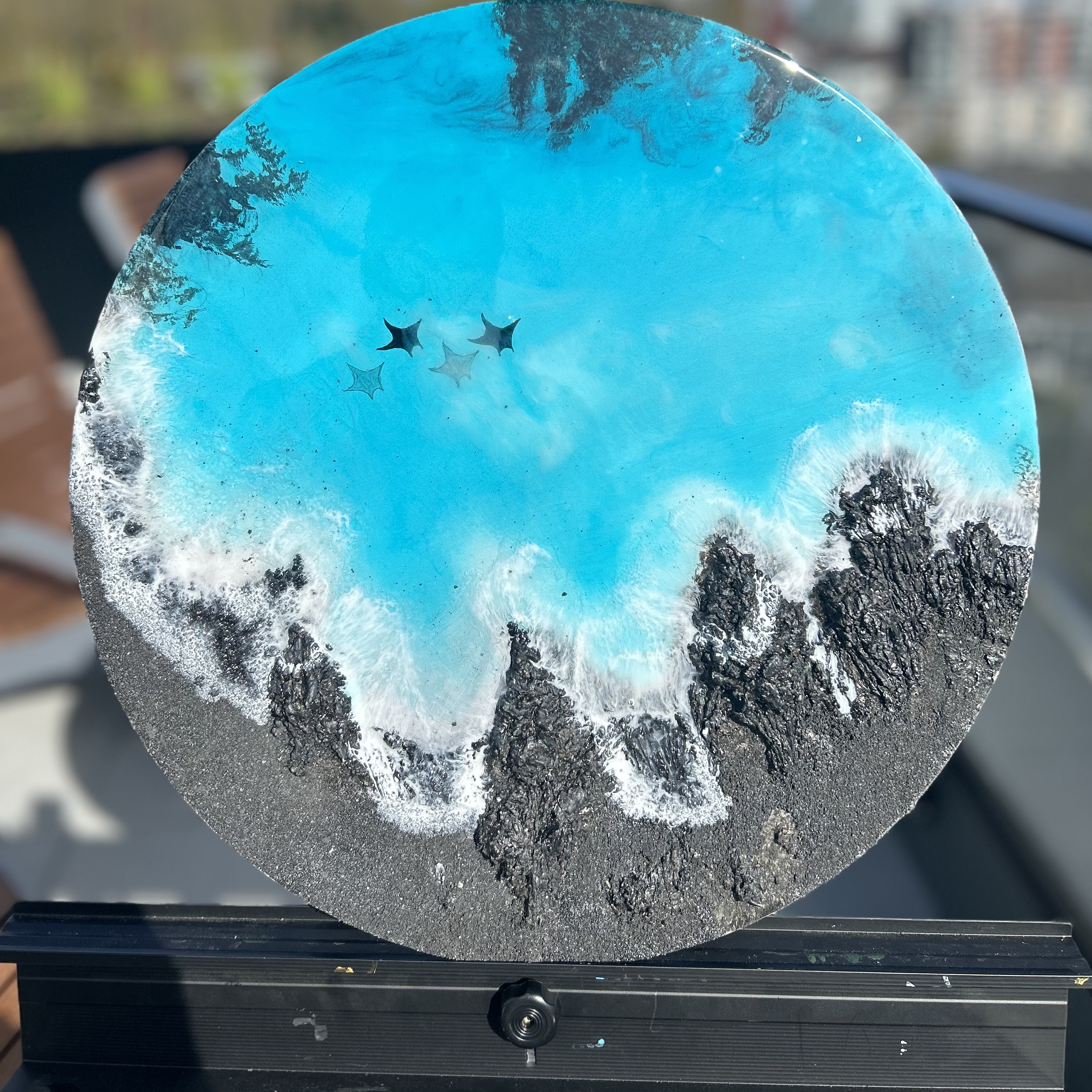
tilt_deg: -17.3
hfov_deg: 52.5
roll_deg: +2.4
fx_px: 1106
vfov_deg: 51.5
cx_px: 551
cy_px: 362
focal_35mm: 31
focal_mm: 5.7
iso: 50
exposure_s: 1/5319
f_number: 1.5
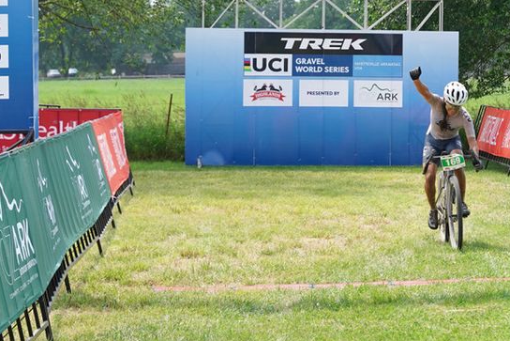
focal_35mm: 139
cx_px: 451
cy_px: 59
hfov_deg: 14.6
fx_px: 1970
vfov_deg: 9.8
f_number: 4.5
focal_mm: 63
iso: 320
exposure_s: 1/1000
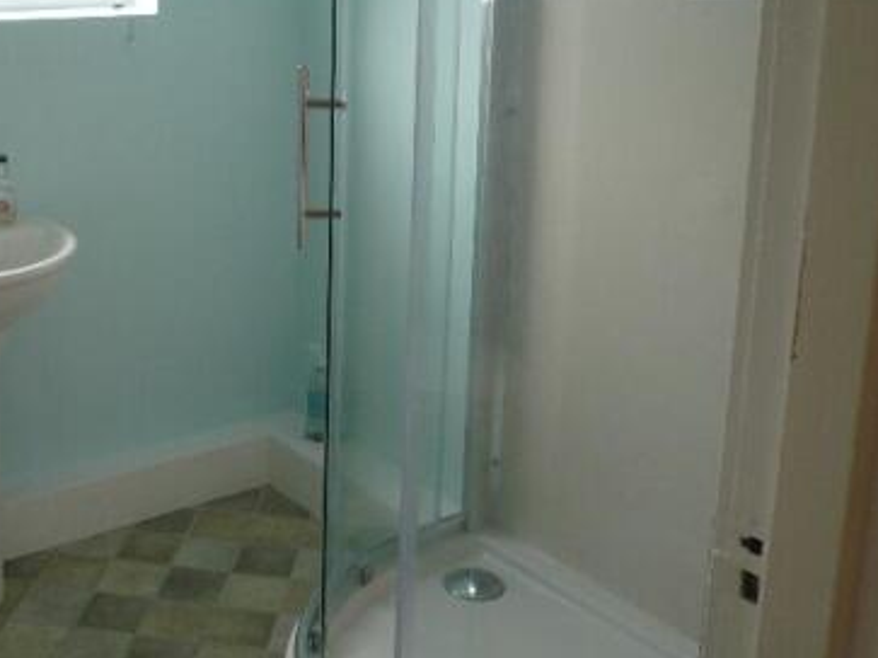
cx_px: 241
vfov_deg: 31.7
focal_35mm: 45
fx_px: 1141
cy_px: 187
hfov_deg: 41.1
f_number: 2.8
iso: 100
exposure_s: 1/40
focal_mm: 4.6
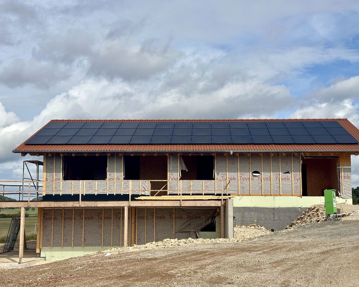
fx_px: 542
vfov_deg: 29.7
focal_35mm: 51
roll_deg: -0.3
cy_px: 145
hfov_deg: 36.6
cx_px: 195
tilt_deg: +5.7
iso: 64
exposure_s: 1/6623
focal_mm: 6.86
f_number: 1.78
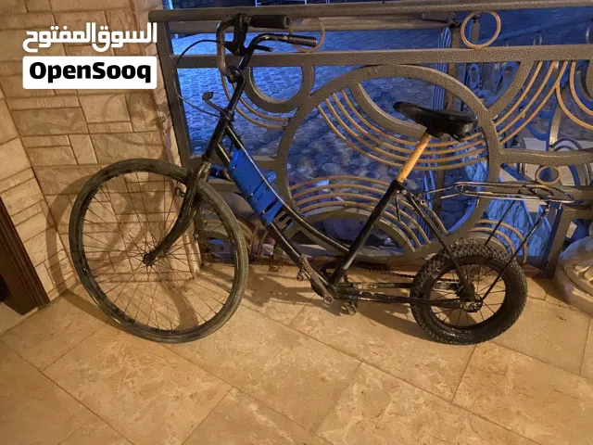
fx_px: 445
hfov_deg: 67.3
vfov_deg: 53.1
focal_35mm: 26
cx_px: 296
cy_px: 222
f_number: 1.8
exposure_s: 1/8
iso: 1000
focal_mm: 4.25
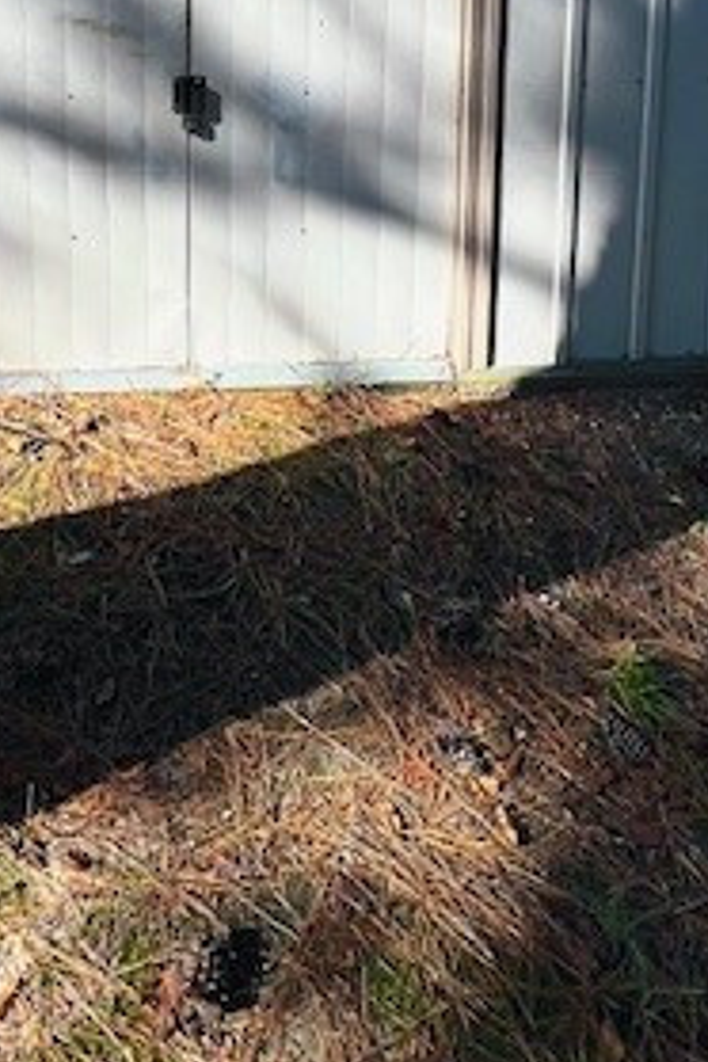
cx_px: 160
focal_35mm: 31
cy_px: 11
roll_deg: +3.2
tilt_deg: -6.6
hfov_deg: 40.9
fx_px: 914
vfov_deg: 49.7
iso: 32
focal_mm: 1.57
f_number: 1.8
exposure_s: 1/690
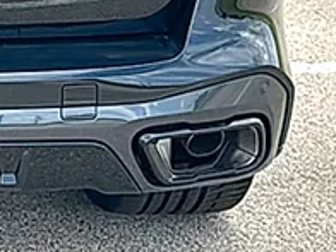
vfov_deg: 10.2
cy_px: -162
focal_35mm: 139
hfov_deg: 13.2
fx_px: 1349
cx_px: -202
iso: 80
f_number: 1.78
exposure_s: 1/2212
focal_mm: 6.86
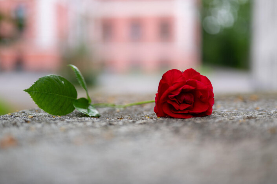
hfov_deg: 39.6
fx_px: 385
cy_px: 92
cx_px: 138
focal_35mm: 50
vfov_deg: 27.0
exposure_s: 1/200
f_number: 1.8
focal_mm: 50
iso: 64
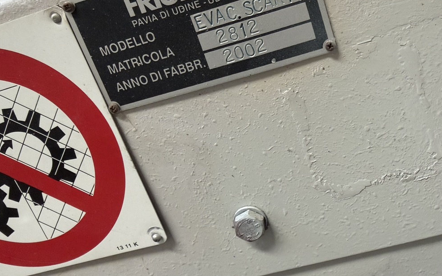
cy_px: 82
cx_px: 260
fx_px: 398
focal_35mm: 33
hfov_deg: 57.8
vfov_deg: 37.7
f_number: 2.2
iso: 250
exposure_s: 1/121
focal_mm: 2.22
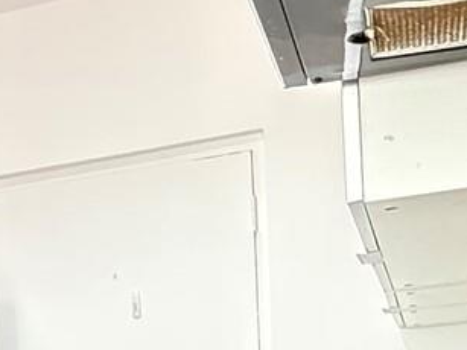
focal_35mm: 73
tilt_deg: -3.6
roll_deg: +2.3
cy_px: 534
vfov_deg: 17.9
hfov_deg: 26.2
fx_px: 984
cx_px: 88
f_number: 2.2
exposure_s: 1/60
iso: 1000
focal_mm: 2.22
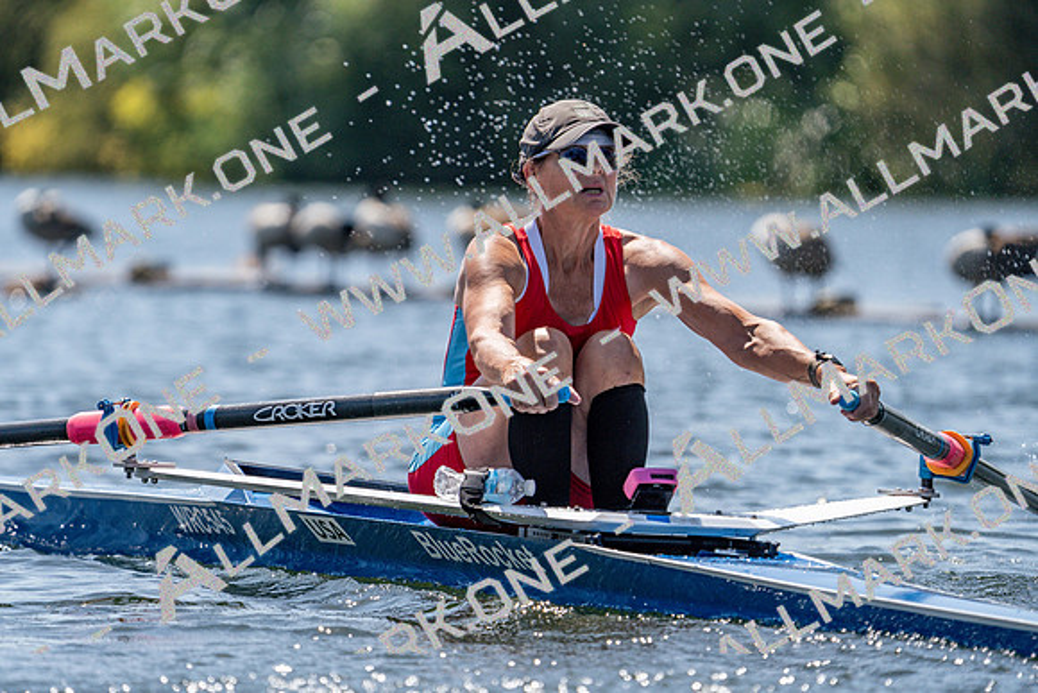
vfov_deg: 3.2
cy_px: 346
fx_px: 12285
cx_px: 519
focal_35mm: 426
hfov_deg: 4.8
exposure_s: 1/2000
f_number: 6.3
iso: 320
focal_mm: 426
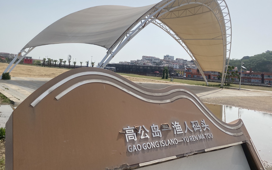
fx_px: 230
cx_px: 138
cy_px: 61
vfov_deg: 40.2
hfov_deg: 61.2
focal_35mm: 31
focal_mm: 4.25
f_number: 1.8
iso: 32
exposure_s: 1/7194
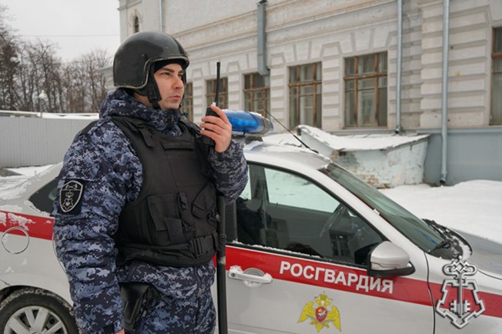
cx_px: 251
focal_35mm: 32
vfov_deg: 41.7
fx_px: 439
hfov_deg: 59.5
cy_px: 167
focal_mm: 21
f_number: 4
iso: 200
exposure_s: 1/160
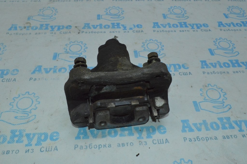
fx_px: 226
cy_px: 82
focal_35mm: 33
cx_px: 124
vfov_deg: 39.9
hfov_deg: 57.3
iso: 4500
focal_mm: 22
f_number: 16
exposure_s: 1/200
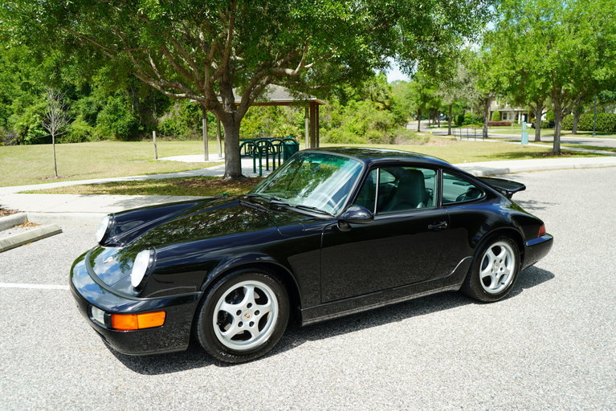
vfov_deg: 45.0
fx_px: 496
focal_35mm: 29
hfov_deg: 63.6
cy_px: 206
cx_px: 308
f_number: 4.5
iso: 100
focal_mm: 29
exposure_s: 1/60
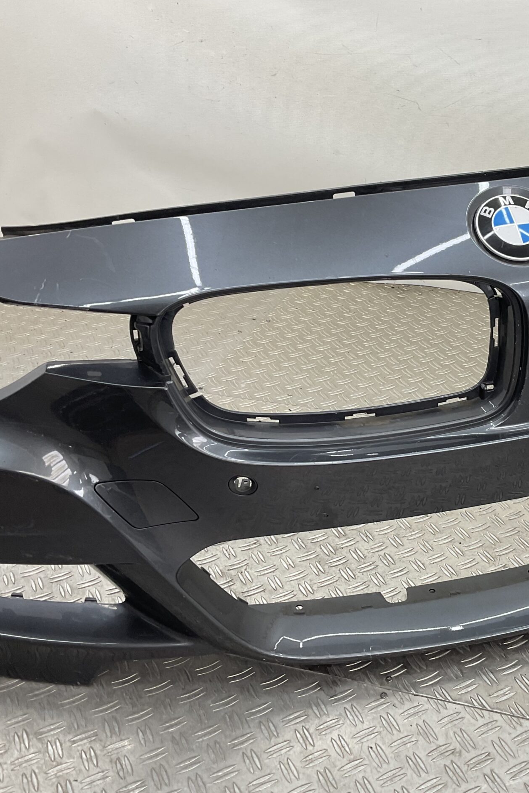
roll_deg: -0.1
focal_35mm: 41
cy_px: 403
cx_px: 404
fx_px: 903
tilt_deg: -31.3
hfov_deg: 32.0
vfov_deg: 47.4
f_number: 1.8
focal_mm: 3
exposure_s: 1/100
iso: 32
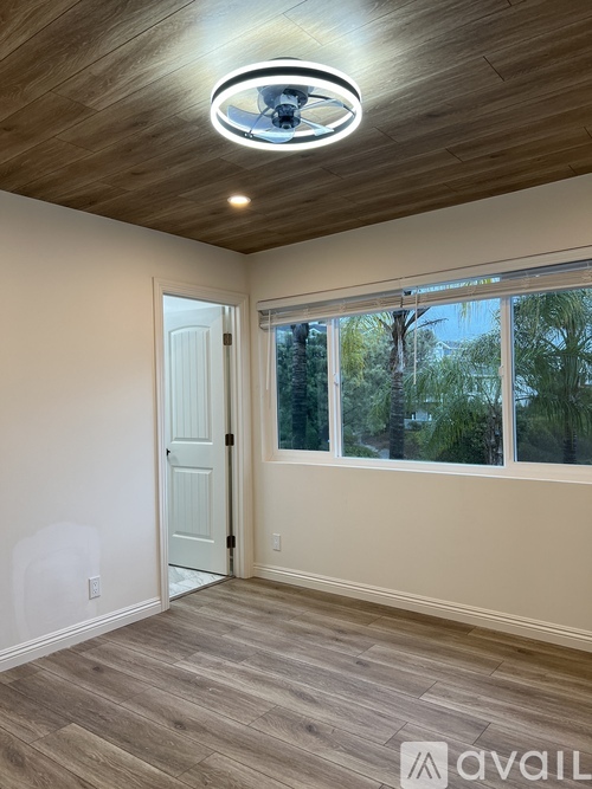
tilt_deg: +1.6
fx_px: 593
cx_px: 296
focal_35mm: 26
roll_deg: -0.8
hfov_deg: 53.0
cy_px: 394
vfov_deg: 67.3
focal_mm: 5.7
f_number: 1.5
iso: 80
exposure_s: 1/120
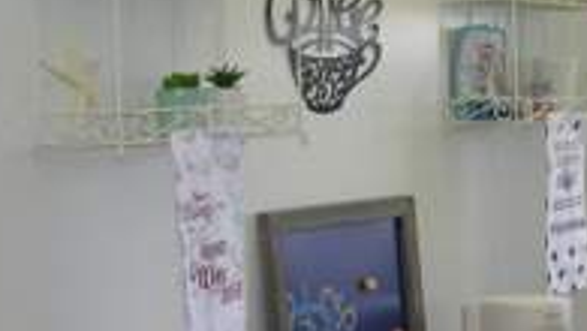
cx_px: 485
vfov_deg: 11.8
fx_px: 1589
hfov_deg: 20.7
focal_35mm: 102
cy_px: 325
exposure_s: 1/90.3
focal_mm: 8
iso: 100
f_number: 2.8
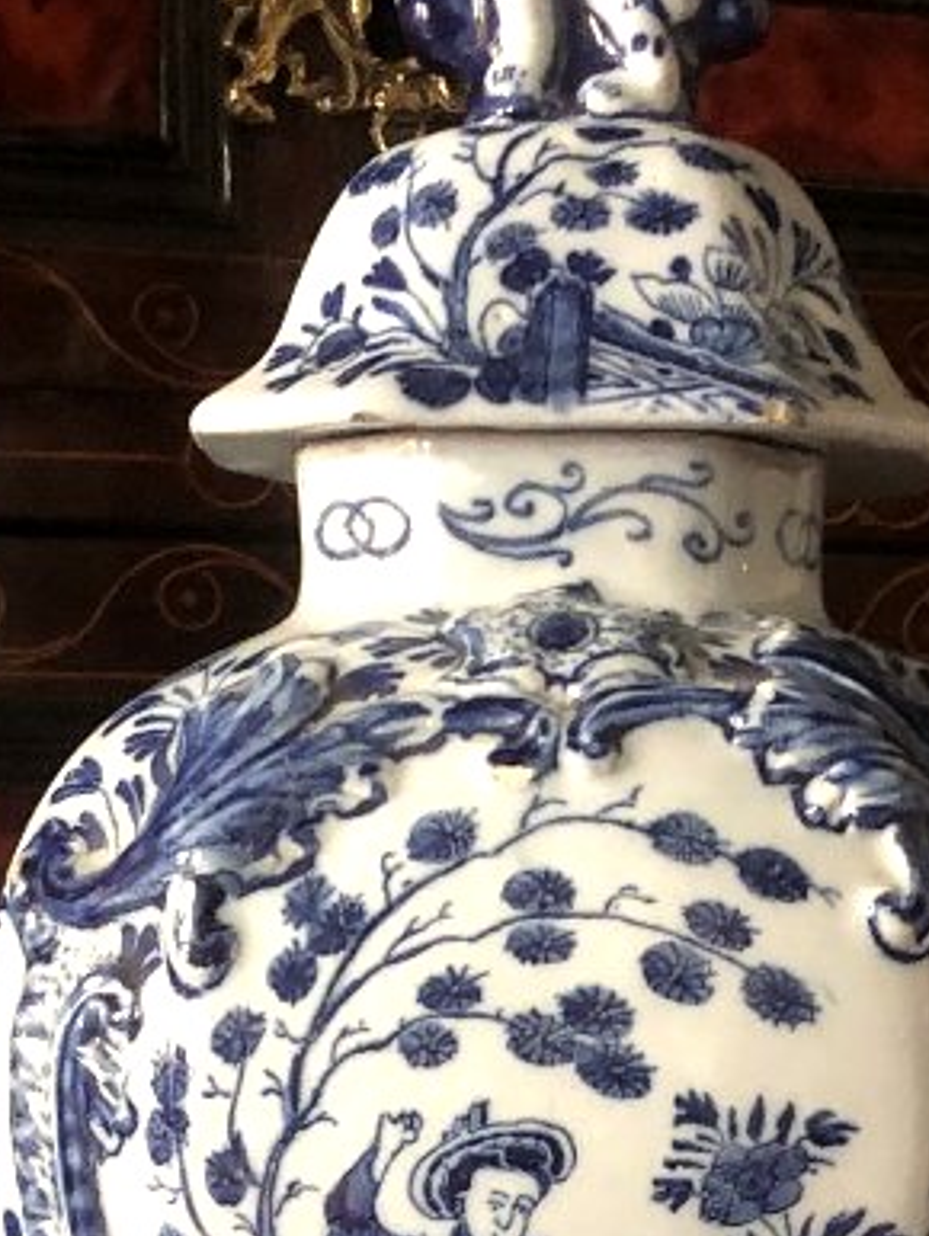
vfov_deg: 21.9
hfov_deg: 16.9
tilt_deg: -5.6
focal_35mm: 87
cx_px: 679
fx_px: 3110
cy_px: 1166
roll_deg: +1.4
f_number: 1.8
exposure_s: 1/7
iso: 80
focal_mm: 4
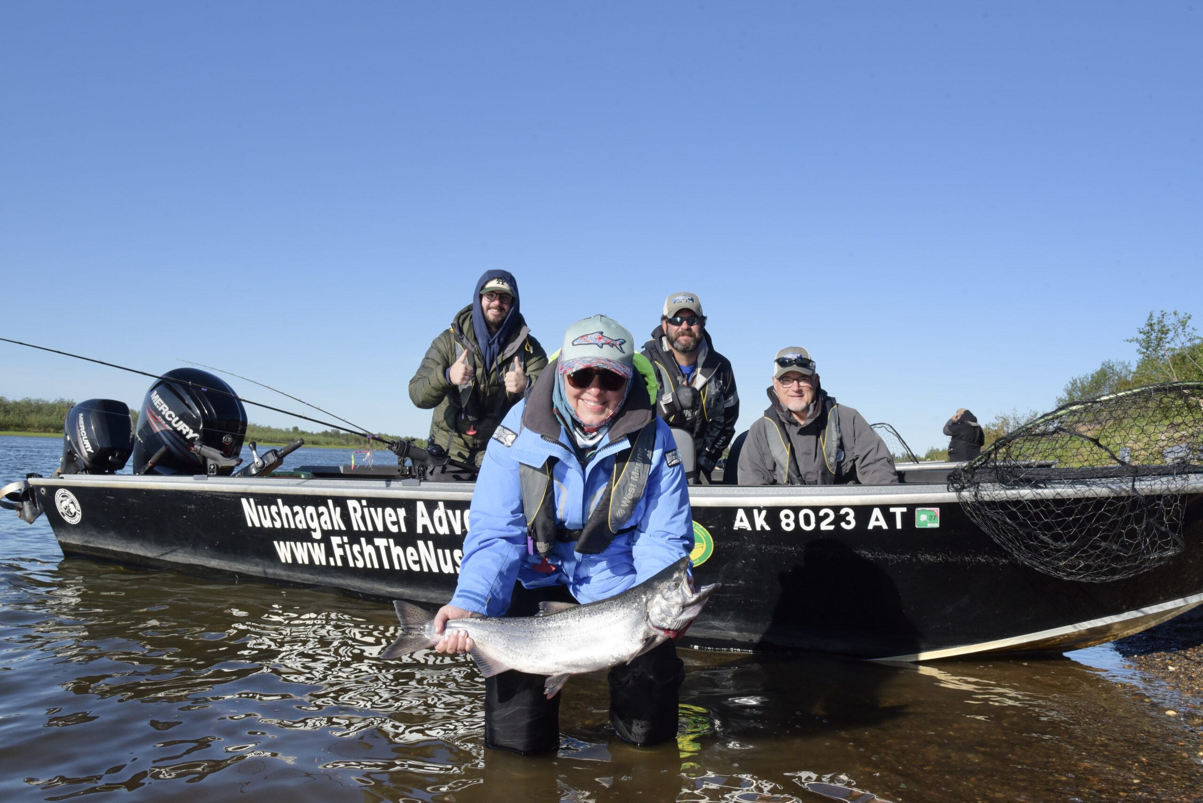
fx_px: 1036
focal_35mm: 31
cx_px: 602
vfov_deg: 42.4
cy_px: 402
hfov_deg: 60.3
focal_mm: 31
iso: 800
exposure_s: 1/800
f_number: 14
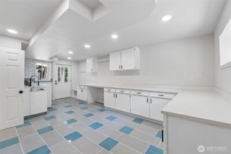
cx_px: 116
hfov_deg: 100.4
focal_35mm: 15
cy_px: 77
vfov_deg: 77.4
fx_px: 96
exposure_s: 1/8
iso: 250
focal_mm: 10
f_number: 9
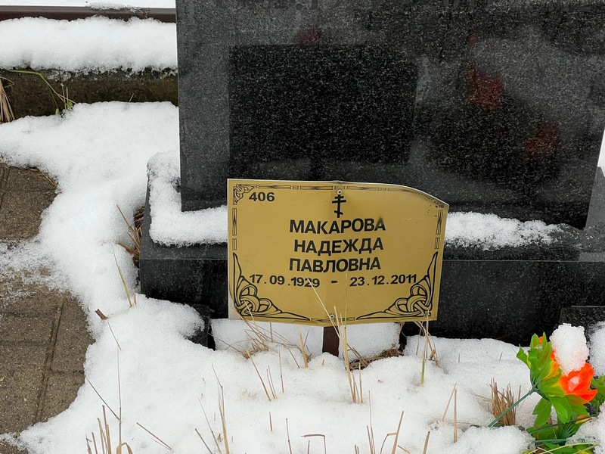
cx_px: 302
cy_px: 227
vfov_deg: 19.1
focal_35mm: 77
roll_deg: -2.2
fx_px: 1346
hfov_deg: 25.3
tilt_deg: -39.4
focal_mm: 9
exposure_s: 1/99
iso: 32
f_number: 2.8
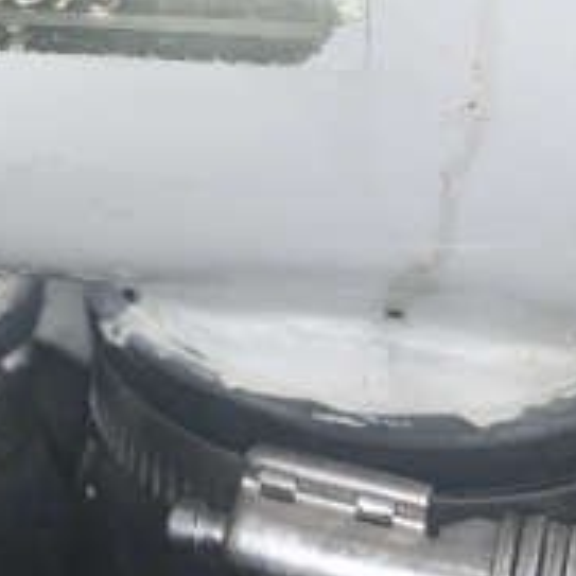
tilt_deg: -20.9
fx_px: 1431
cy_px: -19
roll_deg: -4.2
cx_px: 35
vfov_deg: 21.8
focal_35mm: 76
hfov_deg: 22.1
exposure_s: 1/31
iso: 25
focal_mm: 4.25
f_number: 1.8
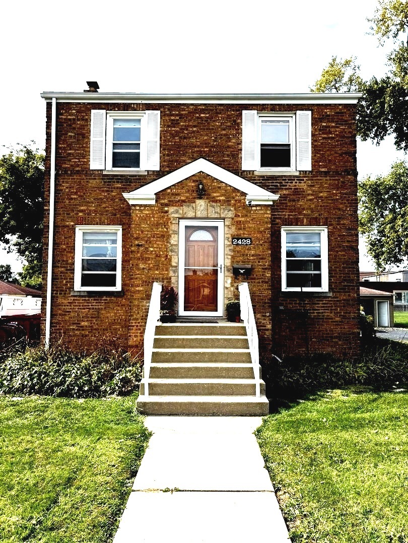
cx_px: 204
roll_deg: -0.7
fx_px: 409
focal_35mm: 26
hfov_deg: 53.1
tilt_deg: +5.0
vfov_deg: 67.3
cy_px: 272
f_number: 1.6
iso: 50
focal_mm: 5.96
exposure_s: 1/2513
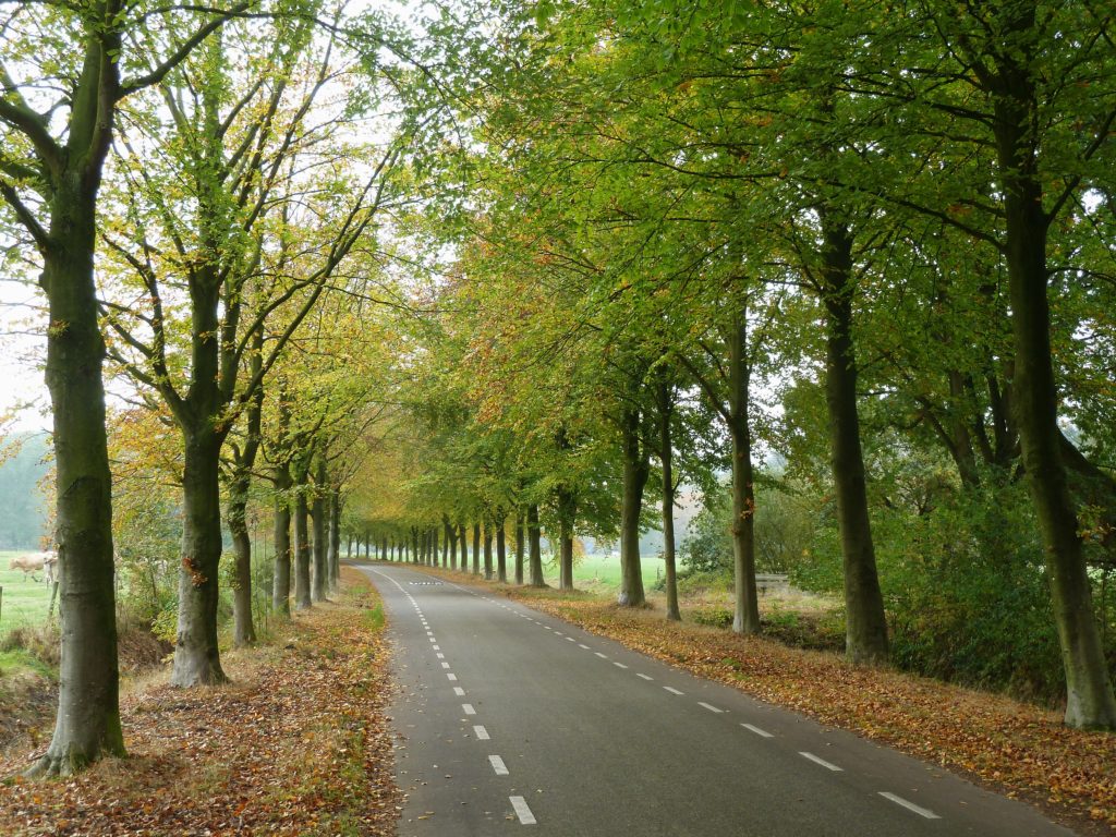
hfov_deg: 44.8
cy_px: 418
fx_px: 1354
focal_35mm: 42
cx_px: 558
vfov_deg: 34.3
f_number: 3.7
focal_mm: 6.9
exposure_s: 1/40
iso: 80
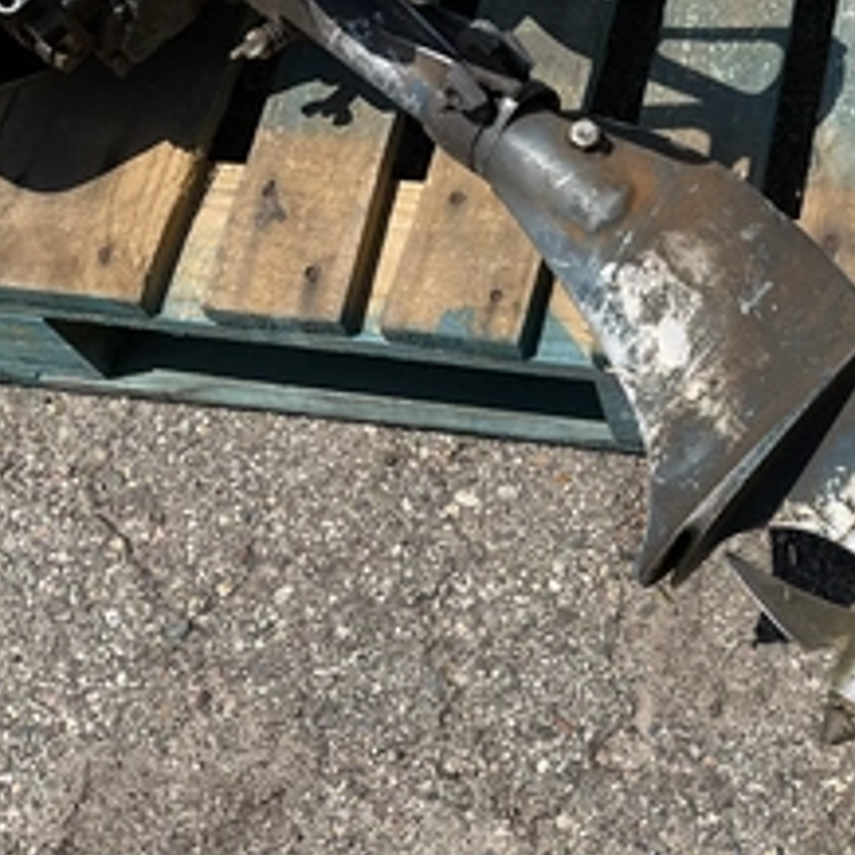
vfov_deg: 35.9
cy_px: 522
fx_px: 1313
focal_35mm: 47
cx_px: 757
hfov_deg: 34.2
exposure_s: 1/2320
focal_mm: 3
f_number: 1.8
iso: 25
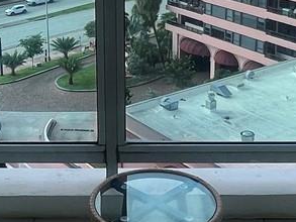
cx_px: 116
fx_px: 607
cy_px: 22
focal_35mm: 71
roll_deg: +2.2
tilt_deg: -17.3
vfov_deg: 20.3
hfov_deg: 27.3
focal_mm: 1.57
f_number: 1.8
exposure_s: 1/727
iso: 32
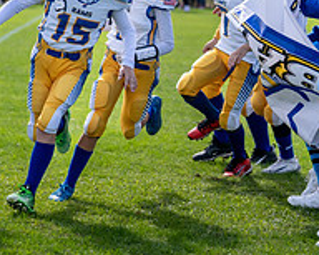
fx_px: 2140
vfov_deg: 6.8
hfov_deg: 8.5
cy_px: 15
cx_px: -16
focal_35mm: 227
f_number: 2.8
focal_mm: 70
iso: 125
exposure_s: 1/2000
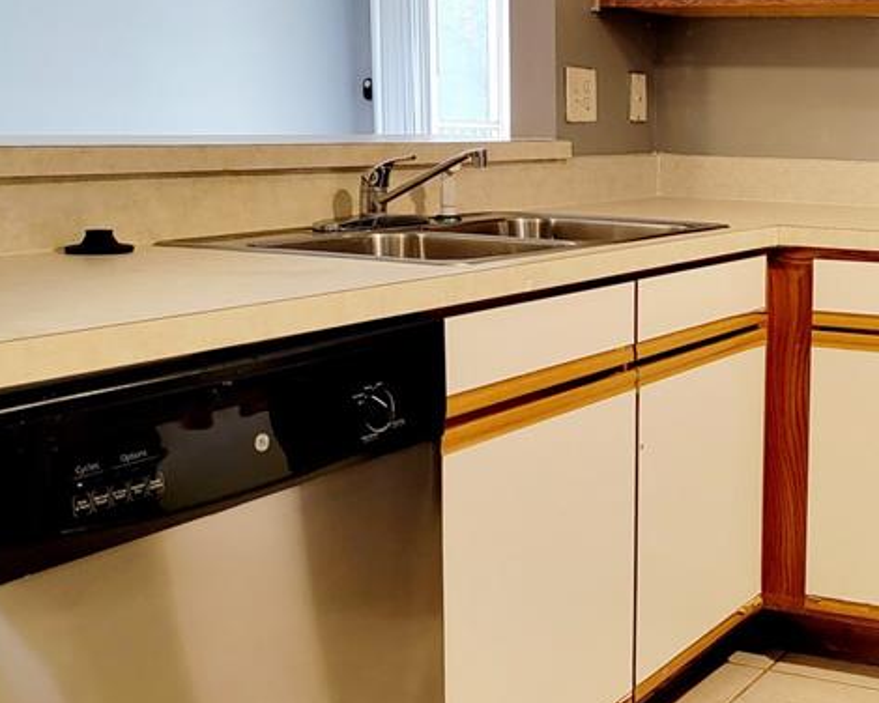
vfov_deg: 29.6
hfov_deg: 33.9
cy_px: 262
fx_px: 1327
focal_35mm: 51
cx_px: 851
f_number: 1.8
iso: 320
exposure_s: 1/40
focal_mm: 6.7
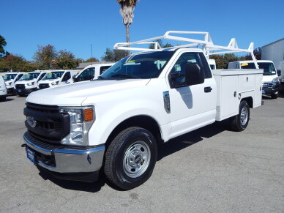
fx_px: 205
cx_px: 142
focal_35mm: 25
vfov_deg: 54.9
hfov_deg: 69.4
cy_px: 106
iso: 125
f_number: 6.1
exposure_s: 1/1500
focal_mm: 4.5
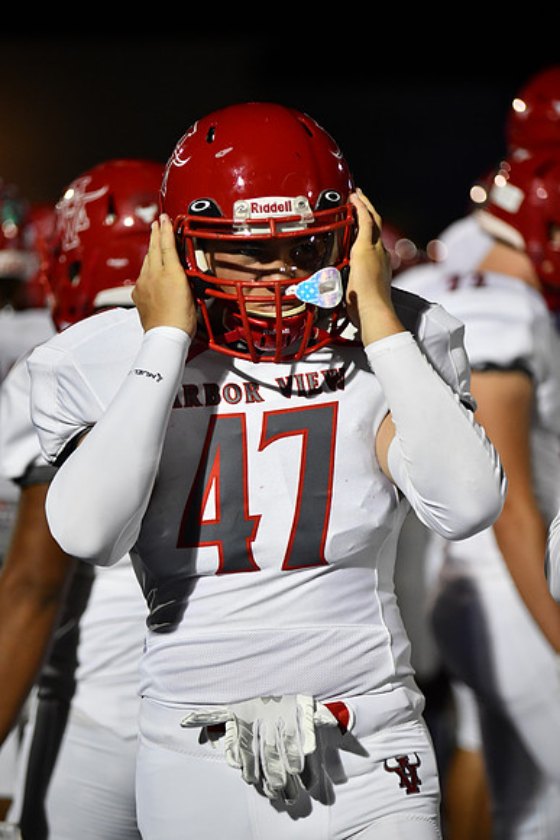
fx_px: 3381
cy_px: 420
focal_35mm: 145
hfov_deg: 9.5
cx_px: 280
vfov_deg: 14.2
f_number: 2.8
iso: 3600
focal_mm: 145
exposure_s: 1/1250
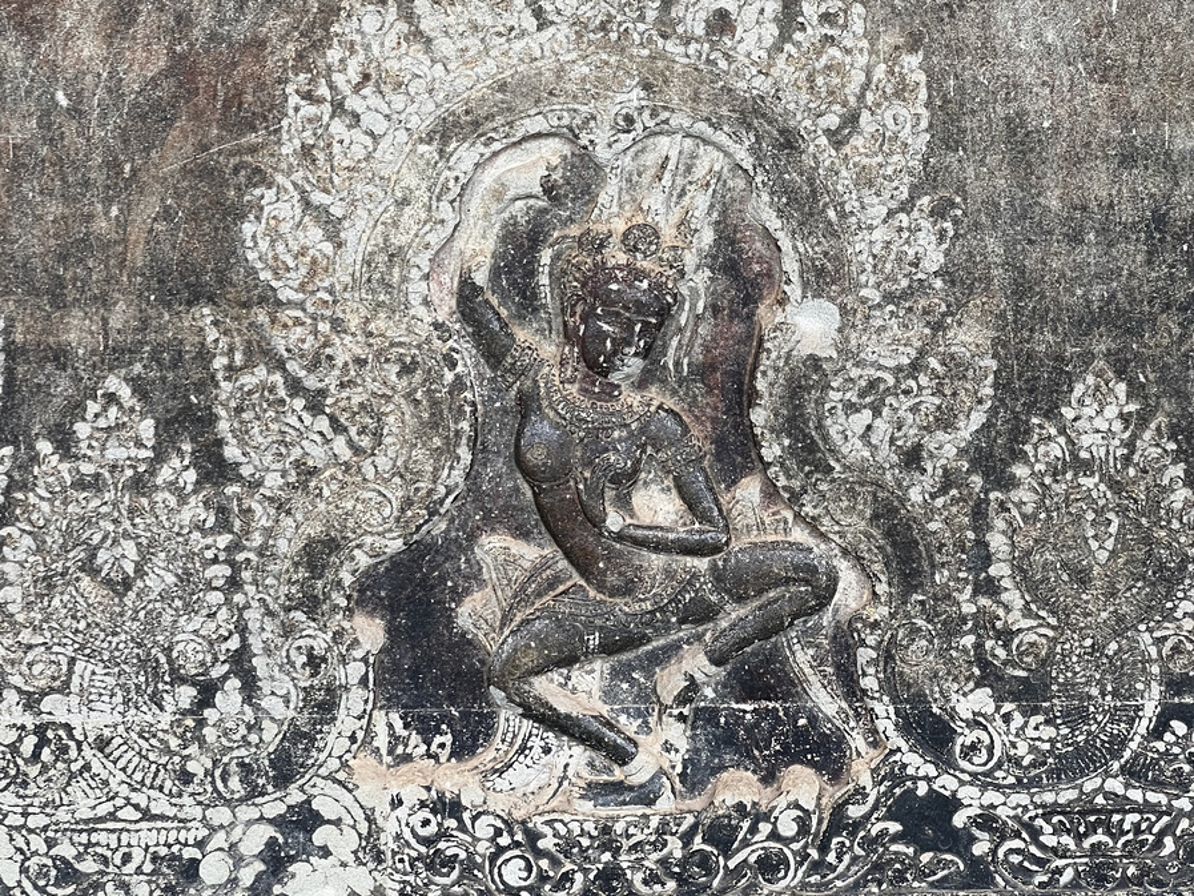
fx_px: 3553
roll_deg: +1.4
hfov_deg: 19.1
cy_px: 337
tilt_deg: -4.5
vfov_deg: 14.4
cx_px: 596
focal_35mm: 103
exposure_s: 1/99
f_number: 2.8
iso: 50
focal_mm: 9
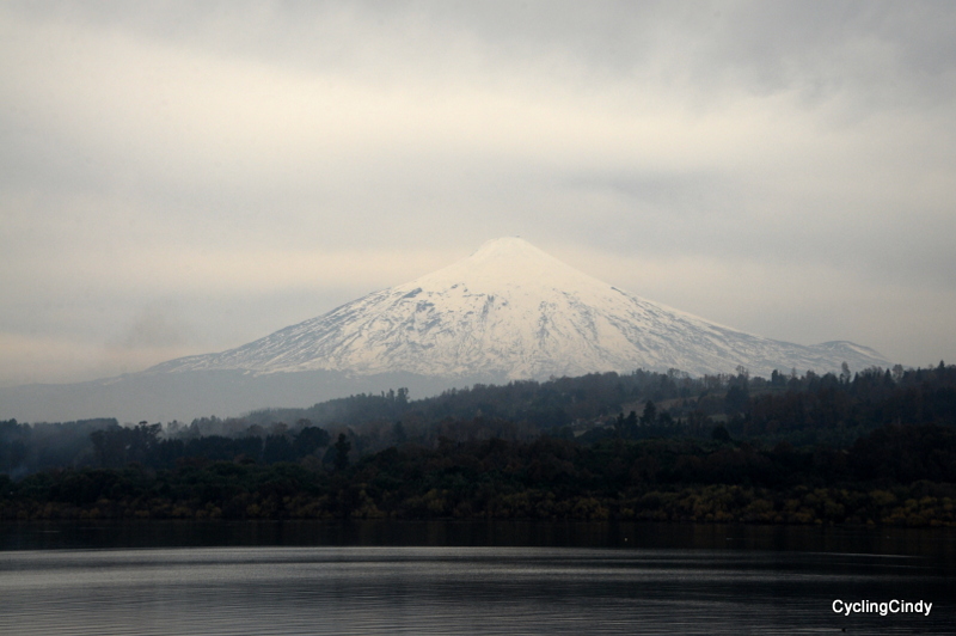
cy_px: 318
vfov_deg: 11.7
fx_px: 3104
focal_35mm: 117
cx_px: 478
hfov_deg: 17.5
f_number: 20
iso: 400
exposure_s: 1/100
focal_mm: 78
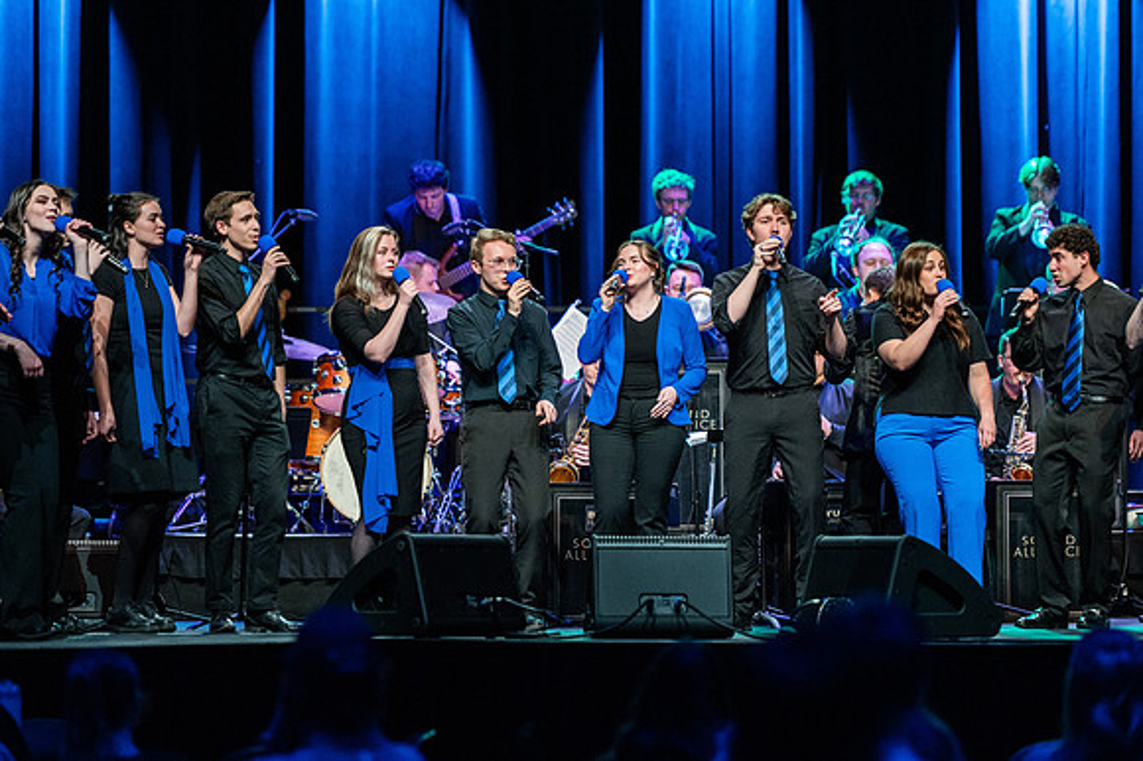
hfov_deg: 14.6
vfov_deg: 9.8
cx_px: 572
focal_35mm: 140
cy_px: 380
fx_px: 4455
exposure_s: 1/400
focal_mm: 140
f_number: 2.8
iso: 5000
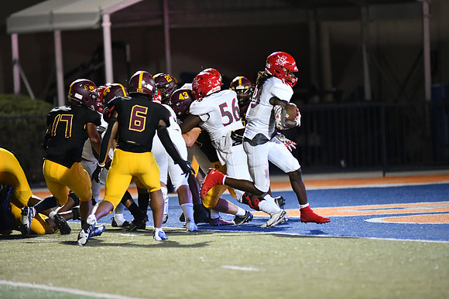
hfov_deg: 6.9
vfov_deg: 4.6
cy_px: 150
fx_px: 3742
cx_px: 224
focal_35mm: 300
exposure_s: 1/1000
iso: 6400
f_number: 2.8
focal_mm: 300
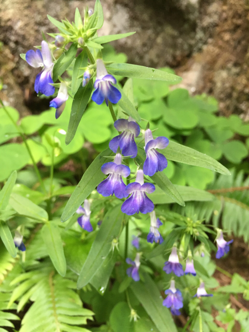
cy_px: 166
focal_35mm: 29
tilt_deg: -13.1
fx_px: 278
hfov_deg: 48.2
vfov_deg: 61.7
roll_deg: -1.2
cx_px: 124
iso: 100
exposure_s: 1/30
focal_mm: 4.15
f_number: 2.2
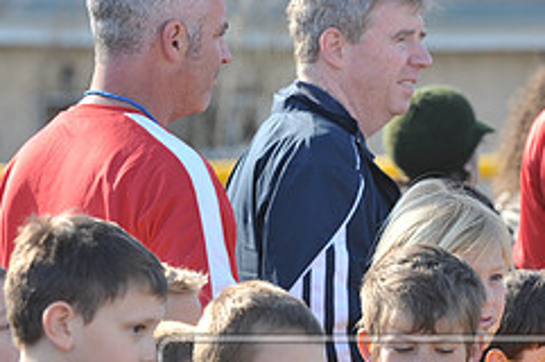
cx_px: 427
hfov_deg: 4.3
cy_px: 419
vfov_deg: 2.8
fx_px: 7287
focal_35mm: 482
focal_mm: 200
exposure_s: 1/320
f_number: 7.1
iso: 400
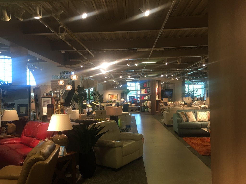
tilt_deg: +0.7
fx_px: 206
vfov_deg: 48.2
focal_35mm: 29
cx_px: 123
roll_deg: +1.0
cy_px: 92
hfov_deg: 61.7
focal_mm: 4.15
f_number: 2.2
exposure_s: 1/30
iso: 40
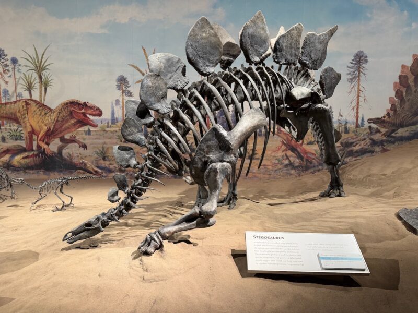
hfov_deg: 71.6
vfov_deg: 56.8
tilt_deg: -6.9
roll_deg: -0.5
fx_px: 290
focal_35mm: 24
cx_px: 209
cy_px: 156
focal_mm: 6.76
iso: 250
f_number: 1.78
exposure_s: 1/60
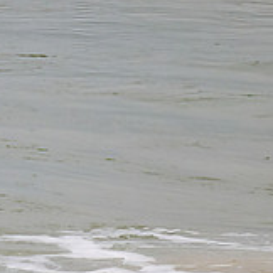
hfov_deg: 0.5
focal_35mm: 3277
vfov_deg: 0.5
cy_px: 198
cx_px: -274
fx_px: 29239
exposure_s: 1/2000
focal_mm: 800
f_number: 11
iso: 800
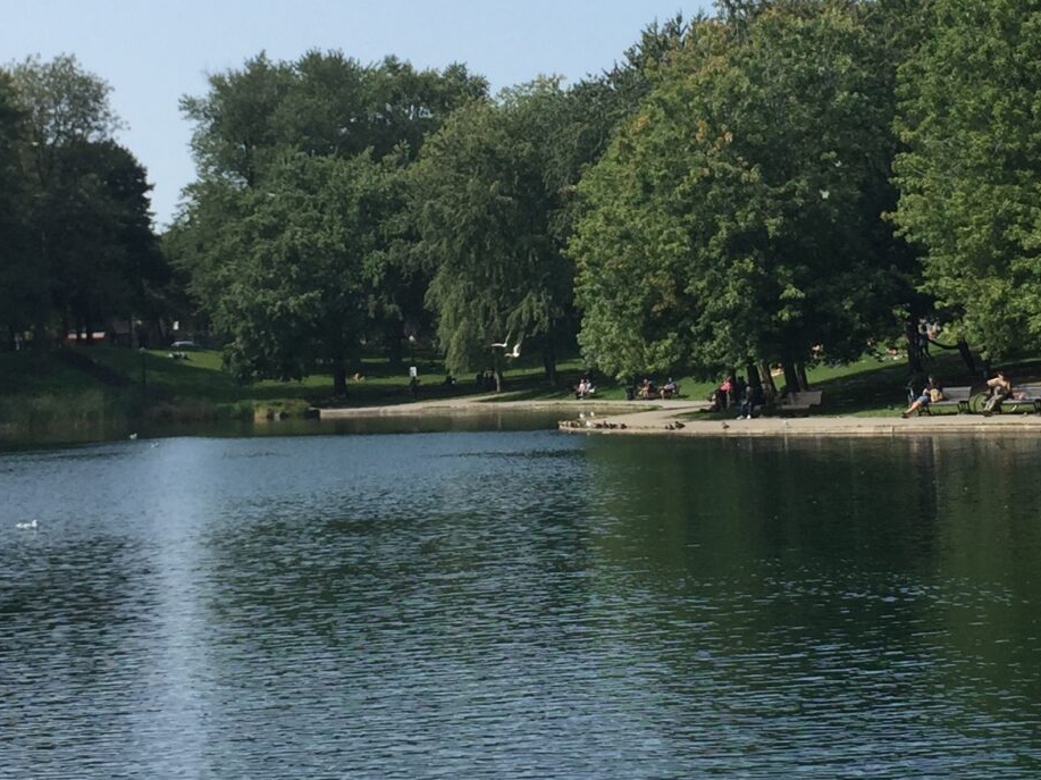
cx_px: 622
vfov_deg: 18.1
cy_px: 230
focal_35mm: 81
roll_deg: +1.4
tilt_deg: +3.2
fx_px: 2435
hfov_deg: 24.1
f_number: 2.2
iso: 32
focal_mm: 4.15
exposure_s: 1/1582
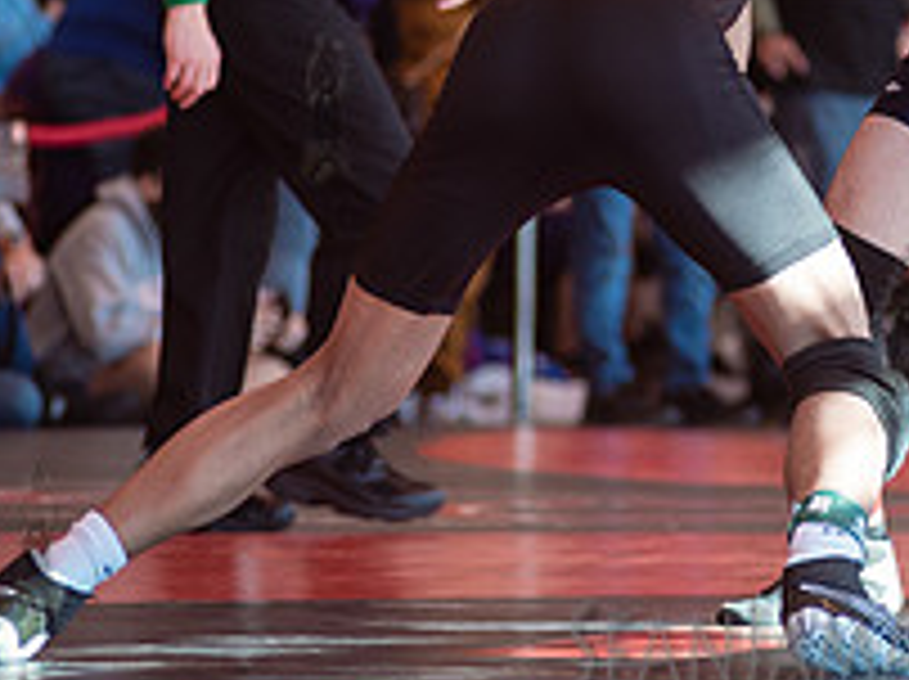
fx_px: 11409
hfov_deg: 4.6
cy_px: -115
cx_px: 904
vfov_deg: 3.4
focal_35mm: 435
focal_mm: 145
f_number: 3.5
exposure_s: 1/400
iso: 400
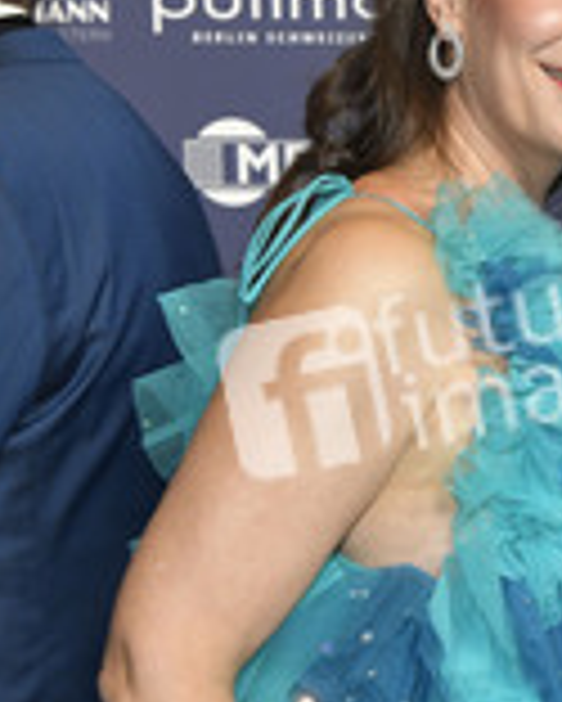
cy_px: 598
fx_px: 2243
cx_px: 580
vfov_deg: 17.6
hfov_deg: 14.0
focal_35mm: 108
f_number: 6.3
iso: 2000
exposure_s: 1/250
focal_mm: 45
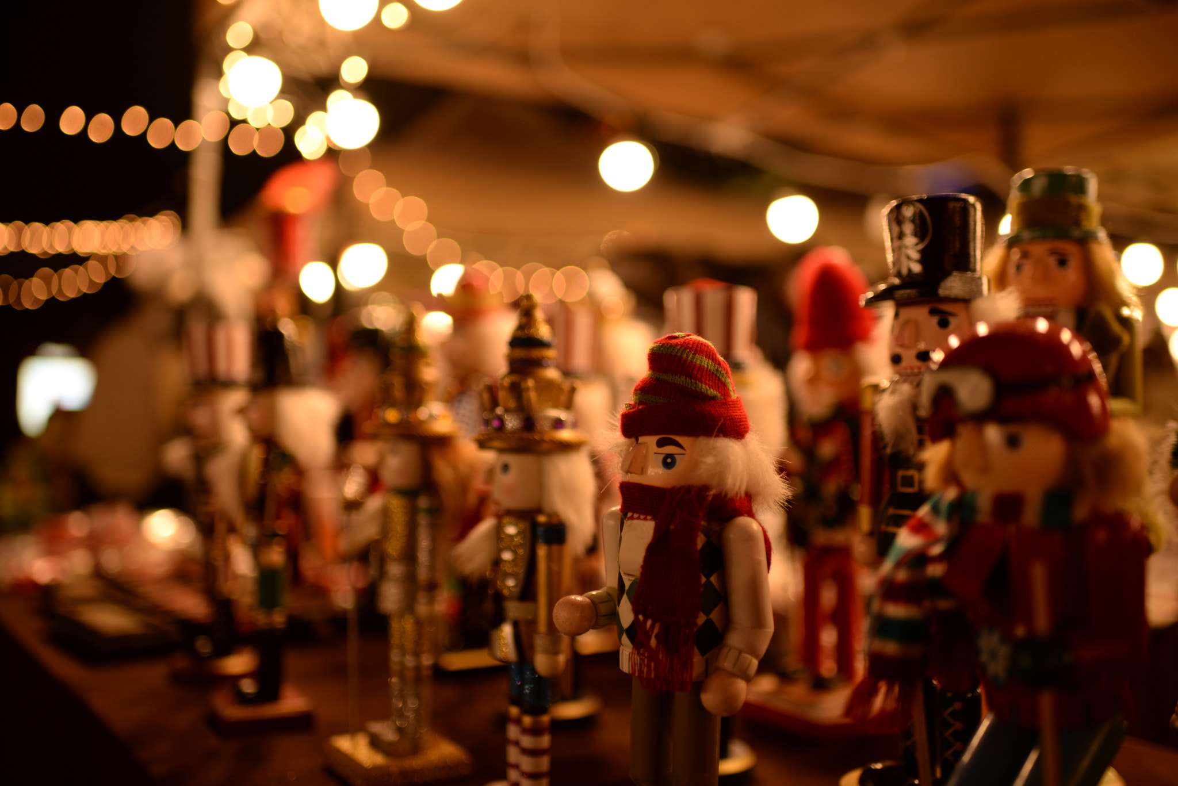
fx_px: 1146
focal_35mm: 35
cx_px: 589
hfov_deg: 54.4
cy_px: 393
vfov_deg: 37.9
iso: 250
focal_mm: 35
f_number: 1.8
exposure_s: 1/125
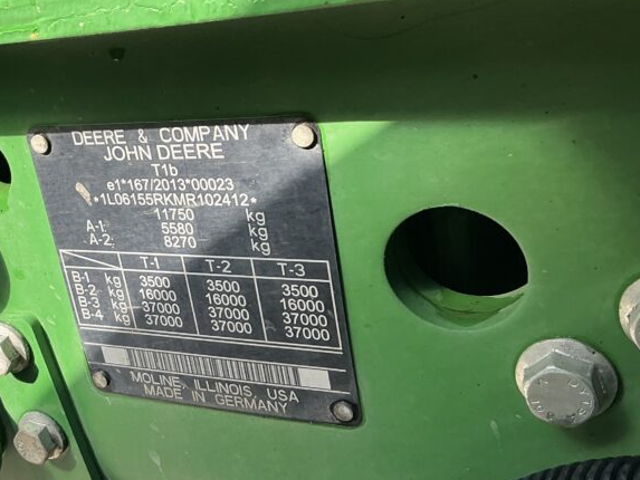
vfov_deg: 29.1
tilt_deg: -23.4
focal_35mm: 50
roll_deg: +13.7
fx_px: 925
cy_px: 246
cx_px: 138
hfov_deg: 37.0
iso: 20
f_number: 1.8
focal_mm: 3
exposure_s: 1/122
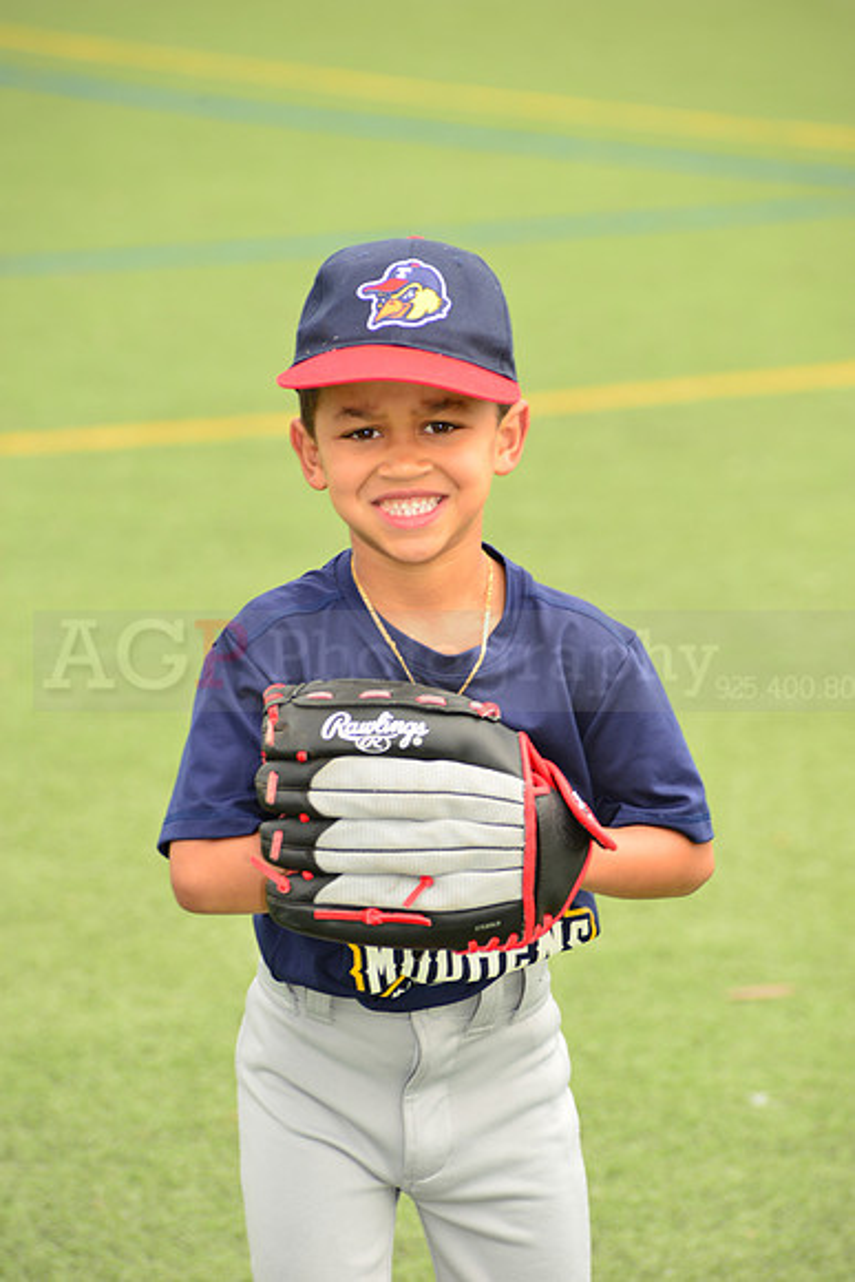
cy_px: 641
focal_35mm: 200
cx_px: 428
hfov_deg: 6.9
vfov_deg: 10.3
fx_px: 7120
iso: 250
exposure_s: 1/200
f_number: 8
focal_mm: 200
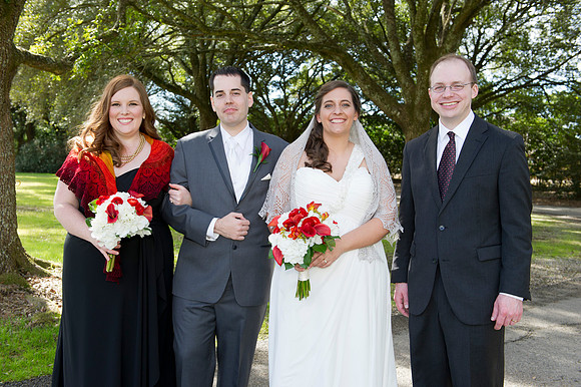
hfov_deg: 50.7
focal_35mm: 38
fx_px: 613
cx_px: 290
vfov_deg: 35.0
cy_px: 194
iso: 320
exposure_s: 1/125
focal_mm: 38
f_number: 5.6
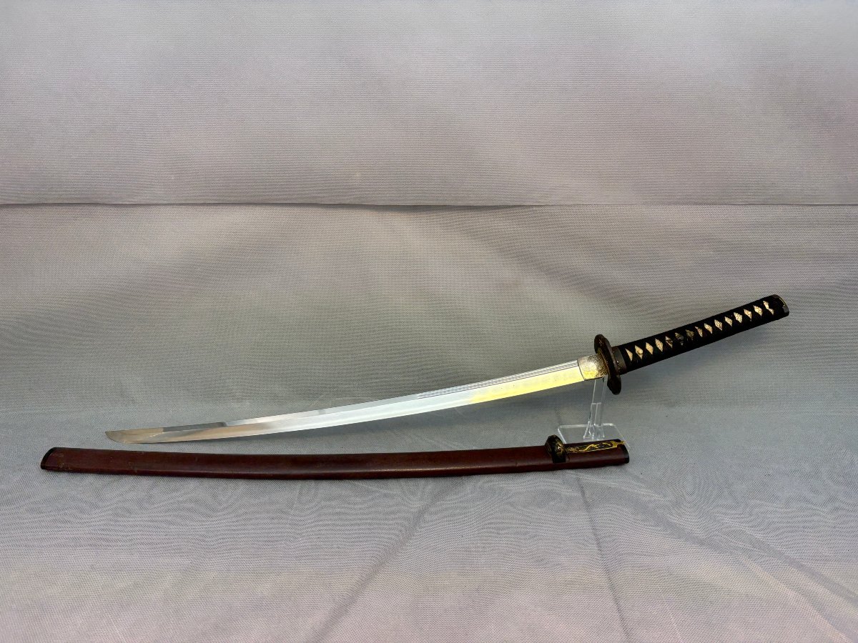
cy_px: 322
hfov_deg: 67.3
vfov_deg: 53.1
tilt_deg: -22.8
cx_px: 429
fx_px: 644
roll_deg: +1.1
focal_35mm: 26
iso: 125
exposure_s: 1/100
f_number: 1.6
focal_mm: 5.96
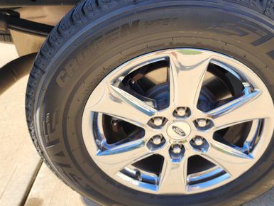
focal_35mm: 30
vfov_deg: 46.8
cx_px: 169
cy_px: 97
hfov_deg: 59.3
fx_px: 238
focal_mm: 6.4
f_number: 1.8
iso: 12
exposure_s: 1/222
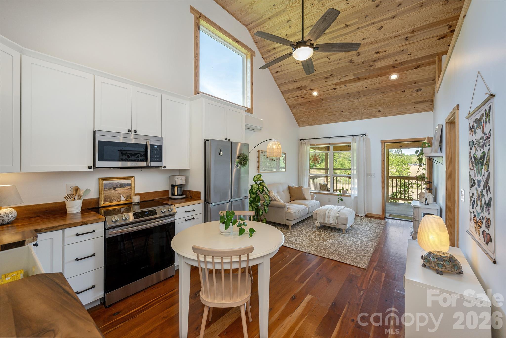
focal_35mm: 14
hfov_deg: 104.2
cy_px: 169
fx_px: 197
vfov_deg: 81.3
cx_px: 253
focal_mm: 14
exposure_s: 1/25
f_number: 7.1
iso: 320
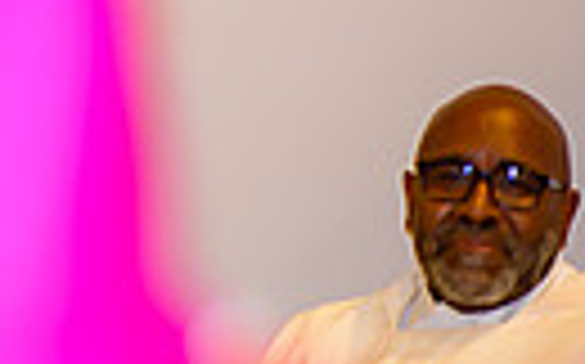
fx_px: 8634
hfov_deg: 3.8
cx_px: -609
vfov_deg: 2.4
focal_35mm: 542
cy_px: -166
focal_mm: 105
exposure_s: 1/125
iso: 220
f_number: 1.4
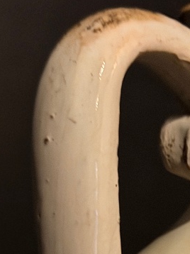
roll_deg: -0.5
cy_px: 344
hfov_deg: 9.0
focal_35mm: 161
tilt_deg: -9.5
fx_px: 1180
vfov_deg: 11.9
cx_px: 255
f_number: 1.78
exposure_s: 1/25
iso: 500
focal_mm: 6.76
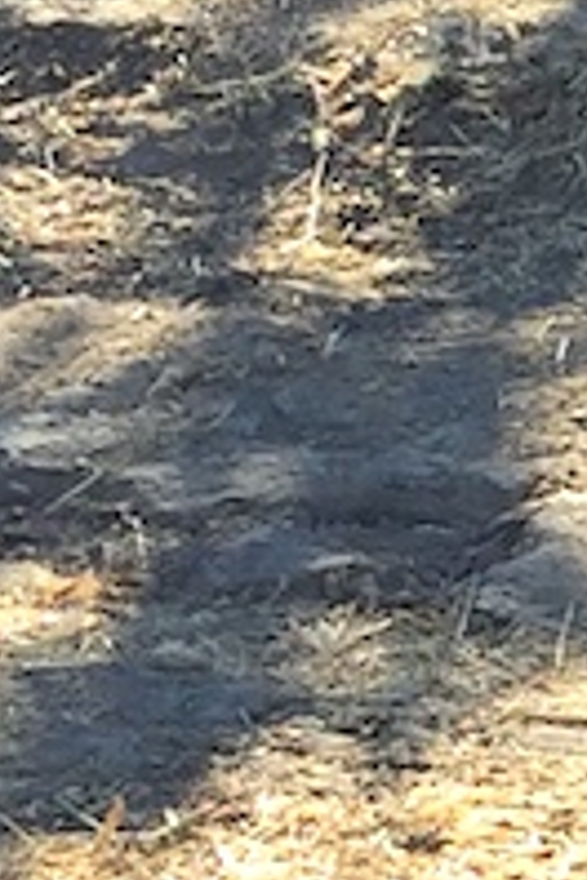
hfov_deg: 5.2
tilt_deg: -21.4
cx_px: 2473
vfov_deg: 9.0
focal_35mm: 228
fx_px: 5576
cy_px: 513
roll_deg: +13.2
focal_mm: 4.15
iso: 32
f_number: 2.2
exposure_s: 1/581
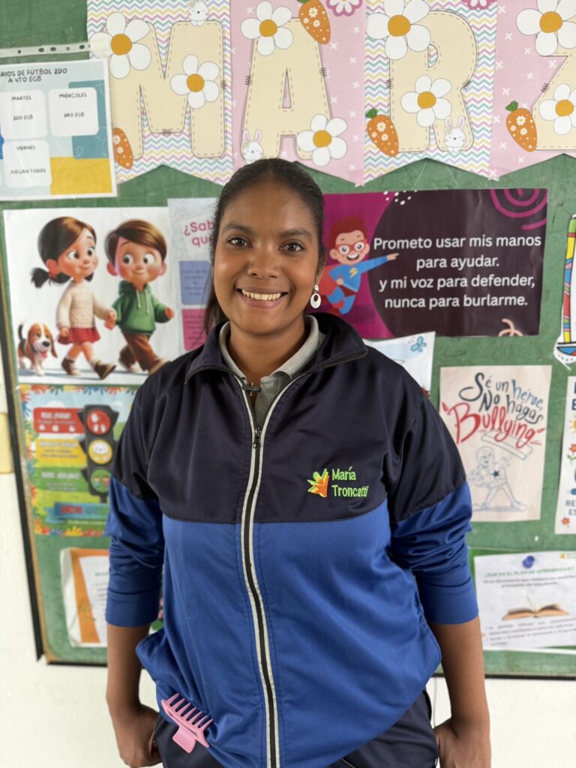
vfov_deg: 71.6
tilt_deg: -8.0
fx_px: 532
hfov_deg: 56.8
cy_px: 384
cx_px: 288
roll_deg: +0.3
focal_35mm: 24
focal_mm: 6.76
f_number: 1.78
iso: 200
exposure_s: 1/121
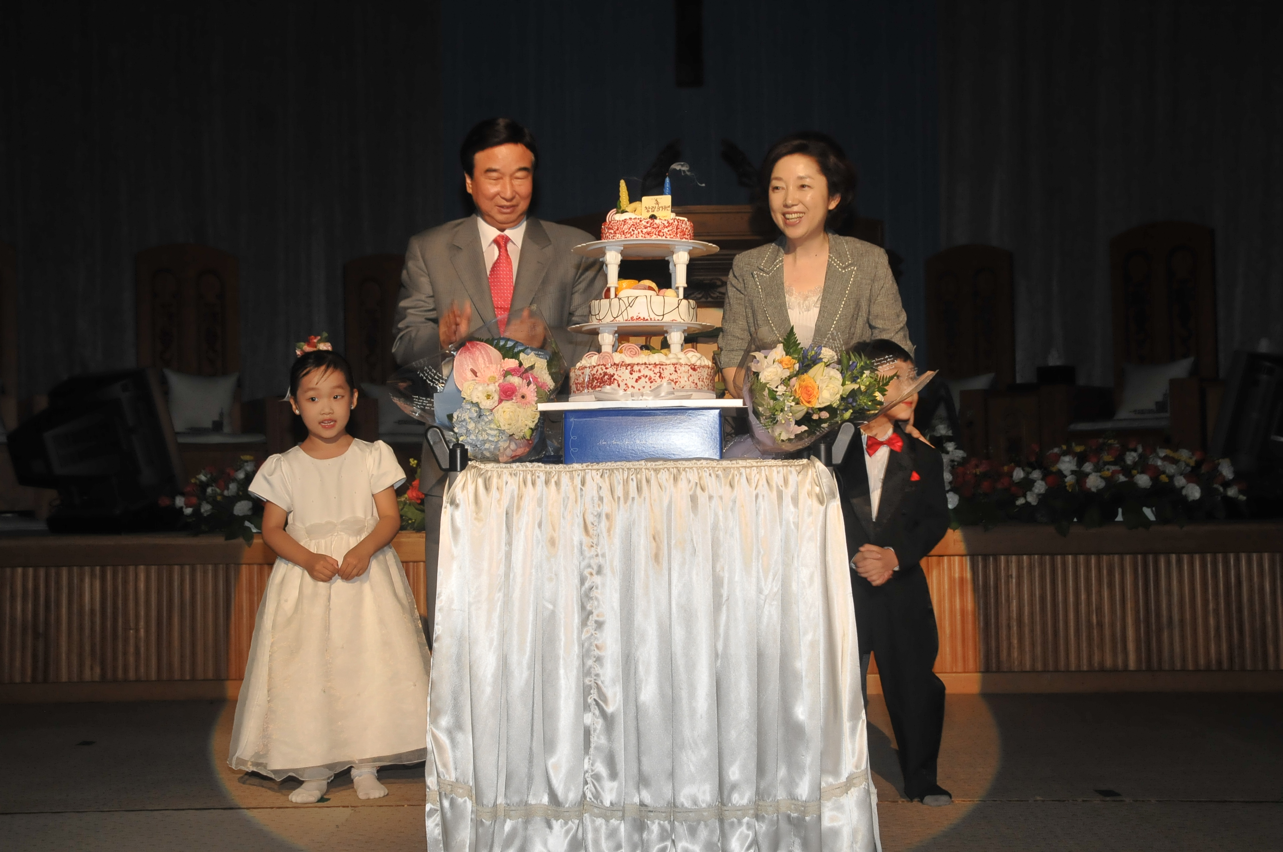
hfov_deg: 41.2
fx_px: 1709
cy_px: 426
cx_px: 642
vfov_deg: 28.0
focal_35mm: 48
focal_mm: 32
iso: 800
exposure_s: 1/60
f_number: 7.1
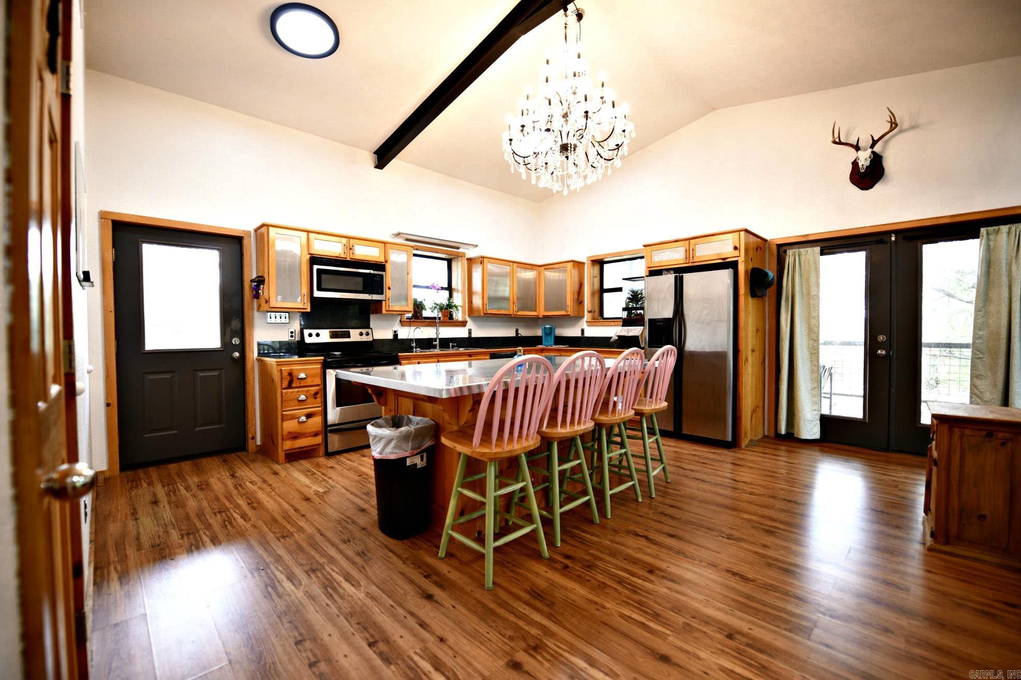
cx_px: 510
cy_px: 340
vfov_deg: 81.2
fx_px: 397
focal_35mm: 14
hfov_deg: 104.3
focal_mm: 14
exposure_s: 1/15
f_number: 2.8
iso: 180
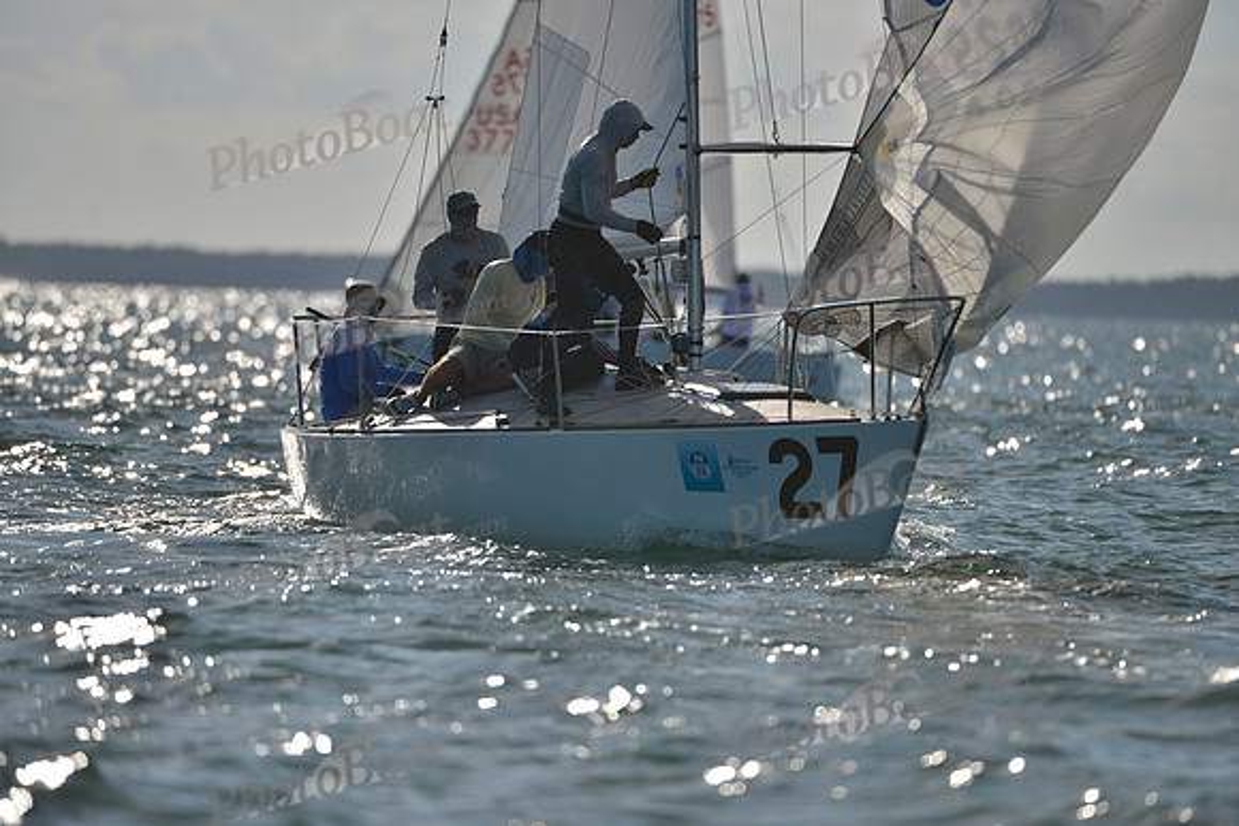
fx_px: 13769
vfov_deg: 3.4
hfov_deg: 5.2
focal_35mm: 400
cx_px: 620
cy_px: 413
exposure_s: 1/6400
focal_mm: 400
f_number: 4
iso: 200
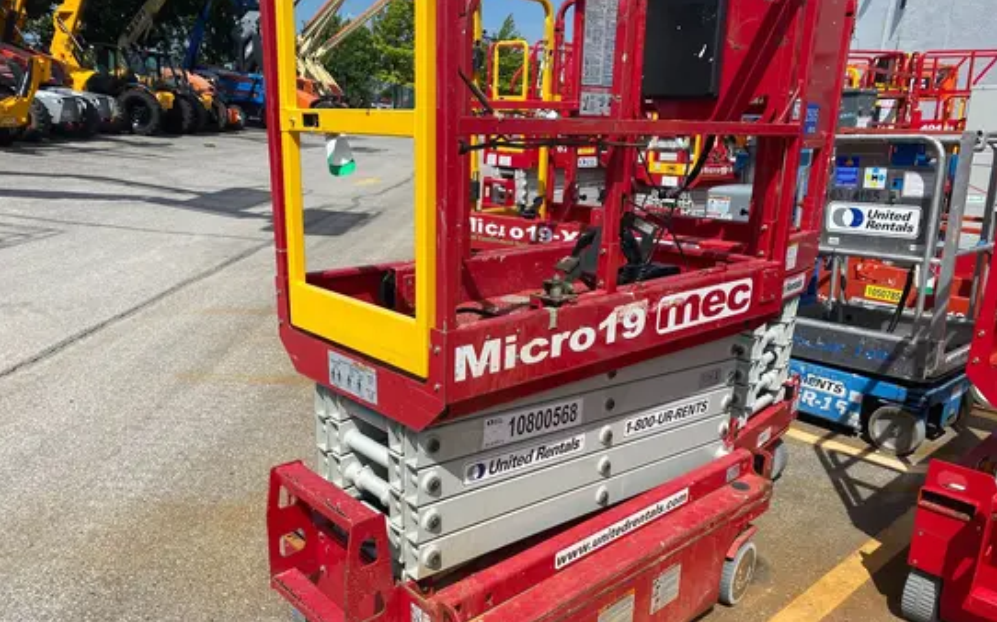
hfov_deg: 66.5
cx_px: 504
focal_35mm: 28
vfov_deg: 44.4
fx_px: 760
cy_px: 356
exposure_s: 1/3497
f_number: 1.8
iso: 32
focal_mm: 4.25
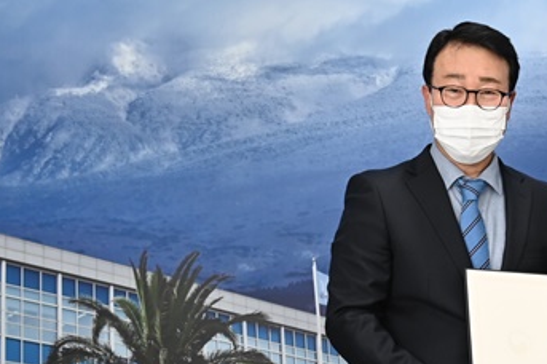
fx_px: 1063
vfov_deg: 19.4
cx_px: 568
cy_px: 233
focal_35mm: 70
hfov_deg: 27.0
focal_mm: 30
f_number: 4
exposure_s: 1/125
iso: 720
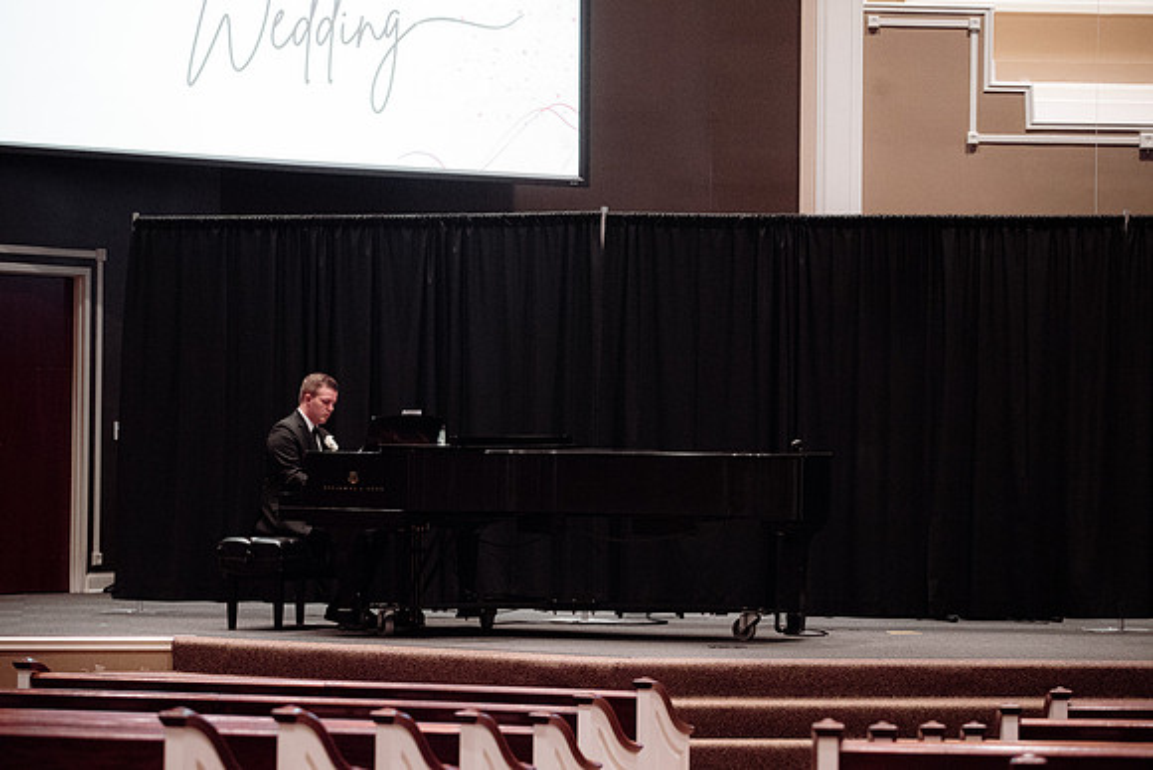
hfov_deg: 16.4
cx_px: 589
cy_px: 385
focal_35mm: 125
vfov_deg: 11.0
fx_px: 3990
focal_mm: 120
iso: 4000
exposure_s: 1/200
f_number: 4
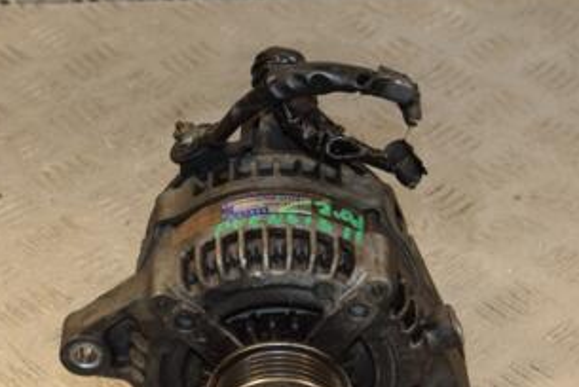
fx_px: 1803
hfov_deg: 18.2
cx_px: 243
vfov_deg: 12.3
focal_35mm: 112
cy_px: 209
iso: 800
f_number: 6.3
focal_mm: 38
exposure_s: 1/200
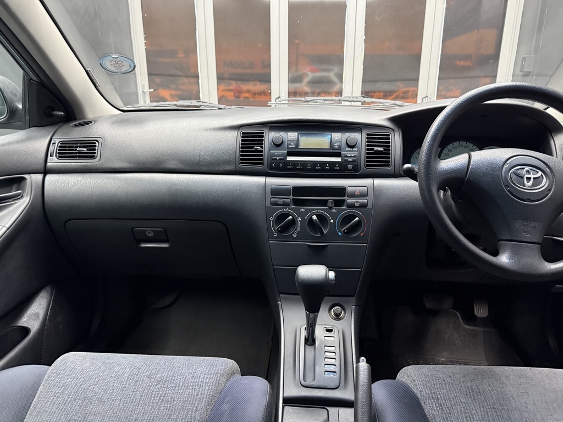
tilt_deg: -16.3
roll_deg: +0.0
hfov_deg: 71.6
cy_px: 211
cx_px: 282
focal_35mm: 24
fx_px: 390
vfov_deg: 56.8
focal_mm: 6.76
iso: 640
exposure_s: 1/60
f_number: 1.78
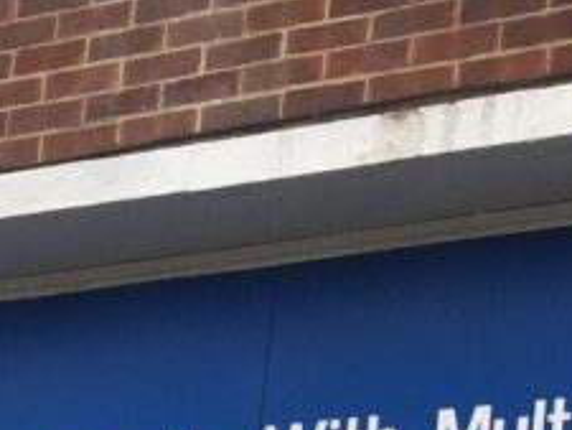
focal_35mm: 132
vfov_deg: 10.2
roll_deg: -4.8
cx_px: 689
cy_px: 913
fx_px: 2182
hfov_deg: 14.5
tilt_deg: +6.7
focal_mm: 4.15
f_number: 2.2
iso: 25
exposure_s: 1/100
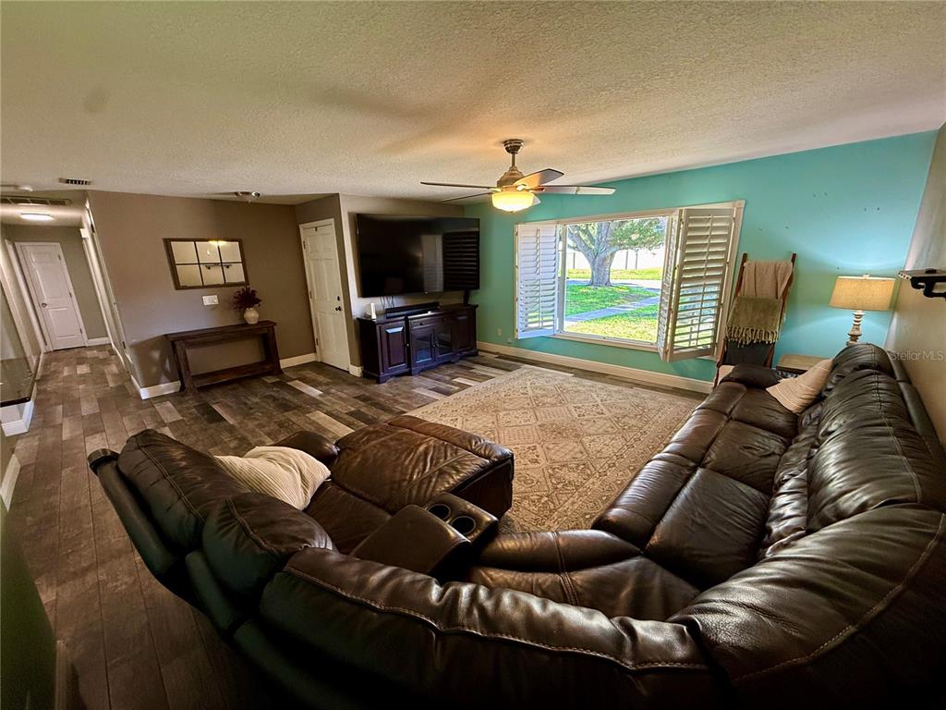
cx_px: 473
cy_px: 355
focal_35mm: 14
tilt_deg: -15.0
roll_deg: +0.9
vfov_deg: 85.7
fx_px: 383
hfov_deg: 102.1
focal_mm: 2.22
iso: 250
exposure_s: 1/60
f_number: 2.2
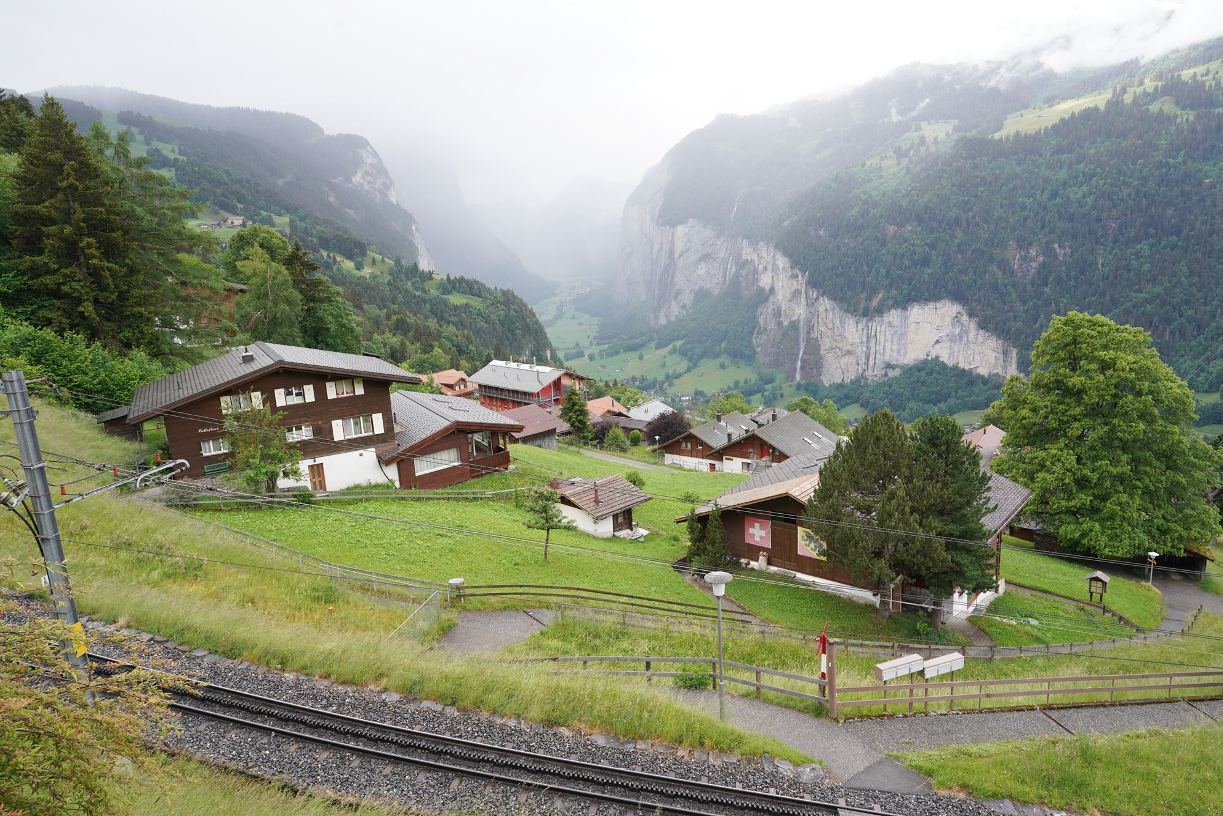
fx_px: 815
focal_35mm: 24
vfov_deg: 53.1
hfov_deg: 73.7
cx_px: 612
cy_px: 408
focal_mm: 24
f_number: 11
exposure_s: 1/100
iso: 400
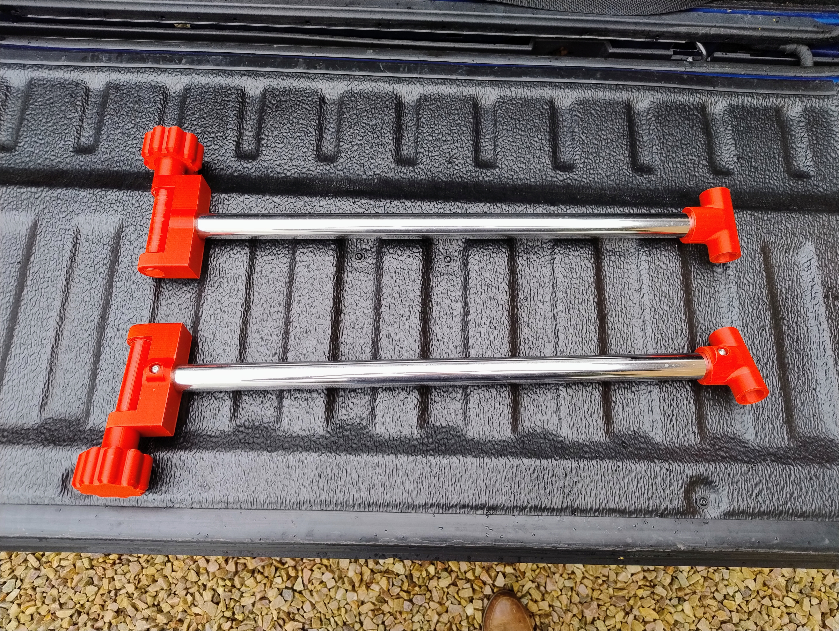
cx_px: 420
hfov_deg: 71.5
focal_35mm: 24
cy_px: 316
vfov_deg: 56.9
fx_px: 583
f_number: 1.8
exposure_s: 1/117
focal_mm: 5.56
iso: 100
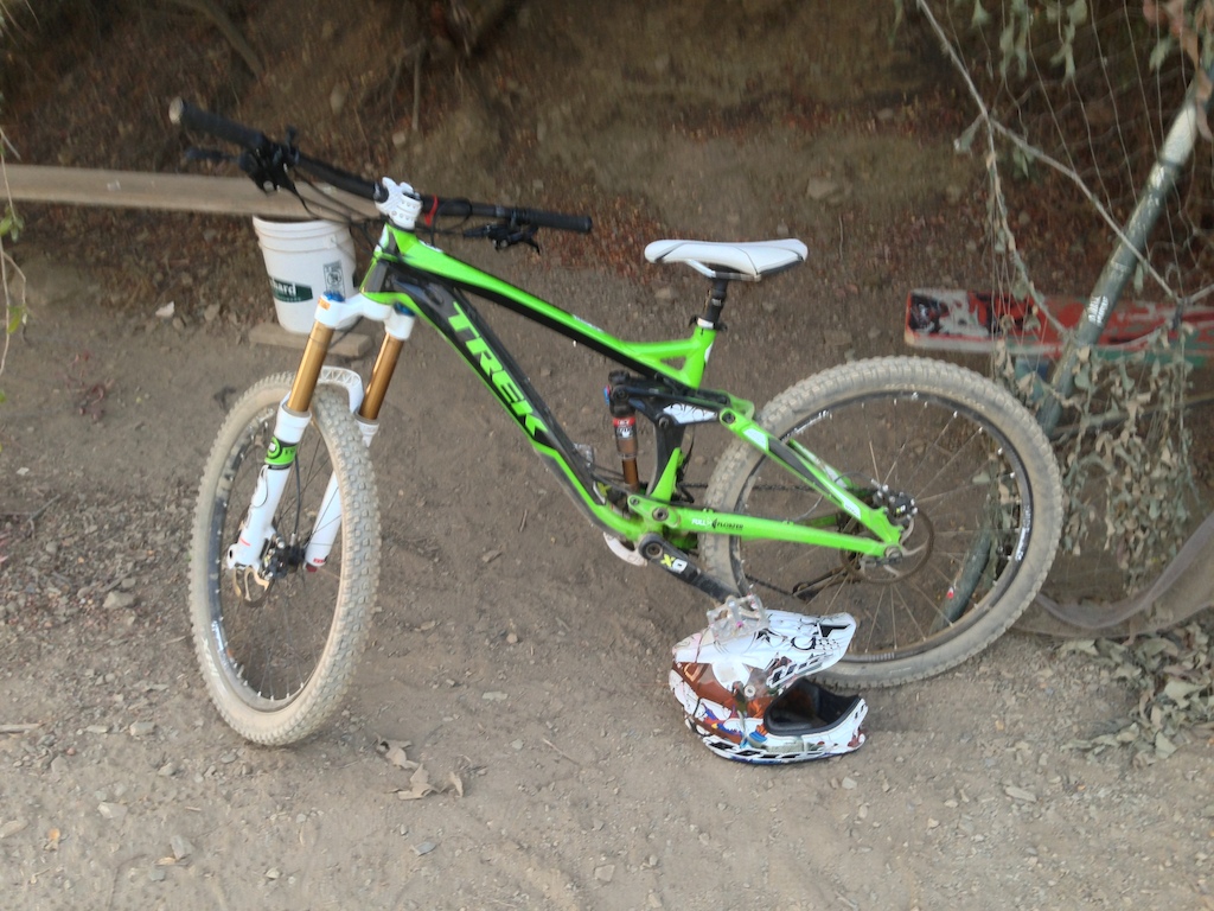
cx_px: 607
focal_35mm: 33
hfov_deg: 55.4
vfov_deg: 42.9
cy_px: 456
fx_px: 1157
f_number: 2.4
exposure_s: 1/30
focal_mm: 4.13
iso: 64
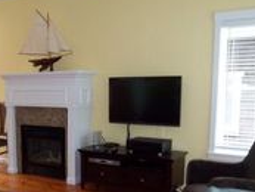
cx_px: 40
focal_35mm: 49
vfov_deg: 29.4
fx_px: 361
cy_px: 137
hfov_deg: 37.1
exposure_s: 1/30
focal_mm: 3.8
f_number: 2.8
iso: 125
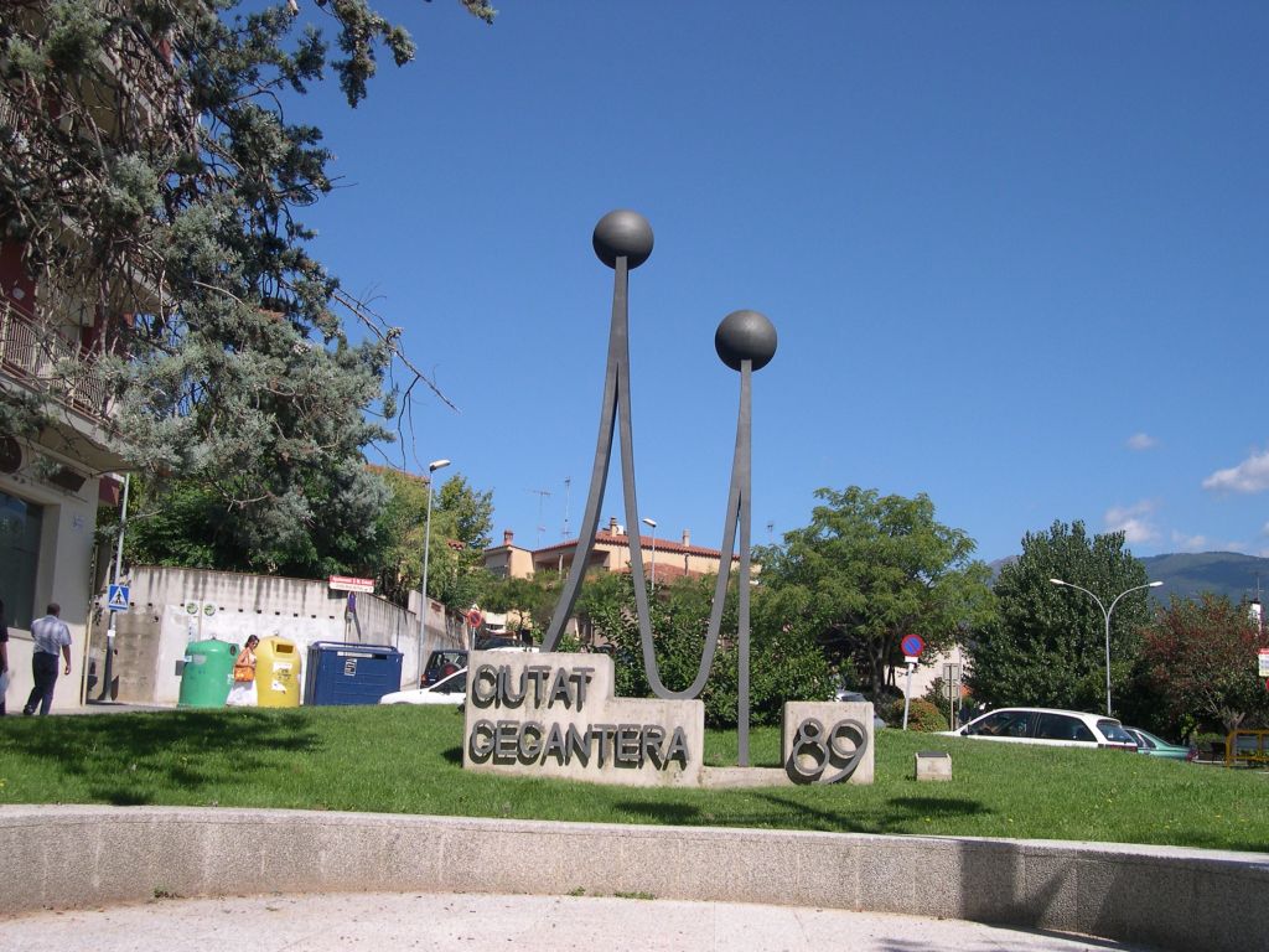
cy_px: 476
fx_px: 1393
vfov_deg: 37.7
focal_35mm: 38
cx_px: 634
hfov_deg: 49.0
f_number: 7.6
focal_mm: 8
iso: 100
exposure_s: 1/226
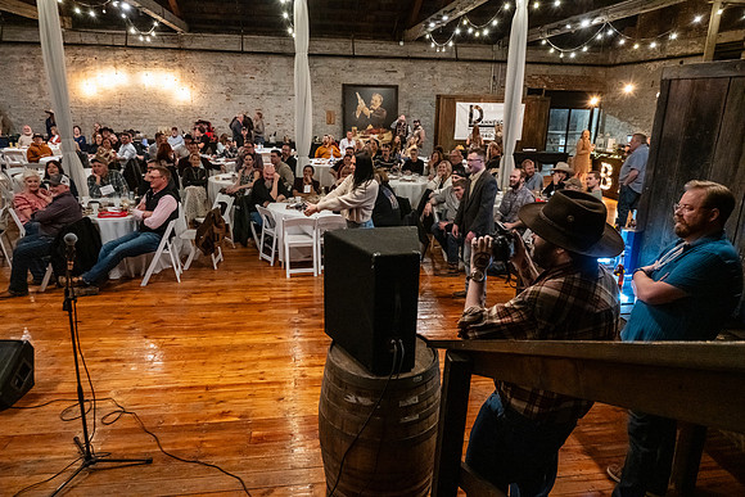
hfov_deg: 73.7
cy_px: 248
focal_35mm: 24
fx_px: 497
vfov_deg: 53.2
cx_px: 372
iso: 6400
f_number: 6.3
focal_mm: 24
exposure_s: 1/40
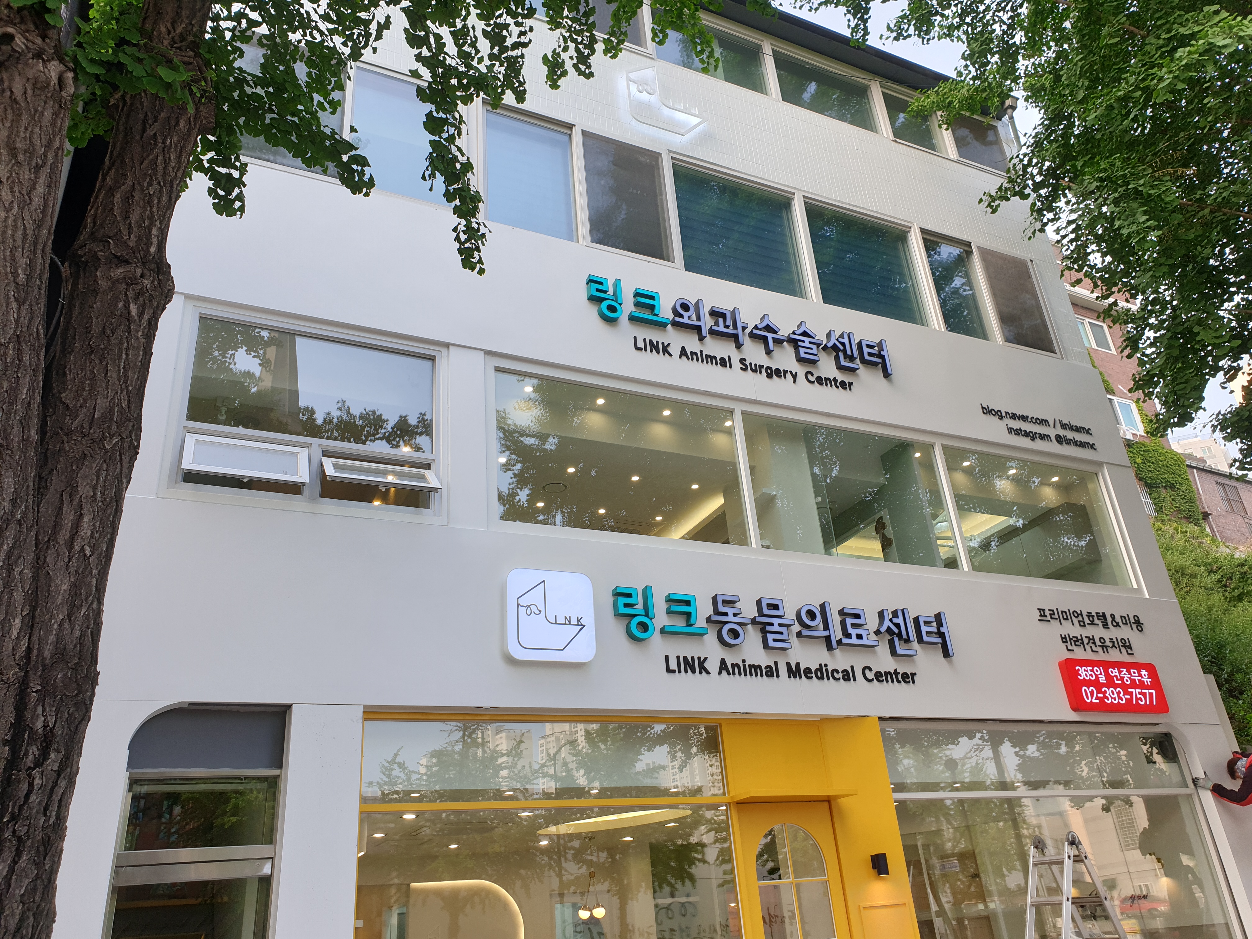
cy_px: 470
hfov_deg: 67.3
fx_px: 940
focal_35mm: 26
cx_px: 626
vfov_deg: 53.1
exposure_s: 1/192
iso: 50
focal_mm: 4.3
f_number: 2.4
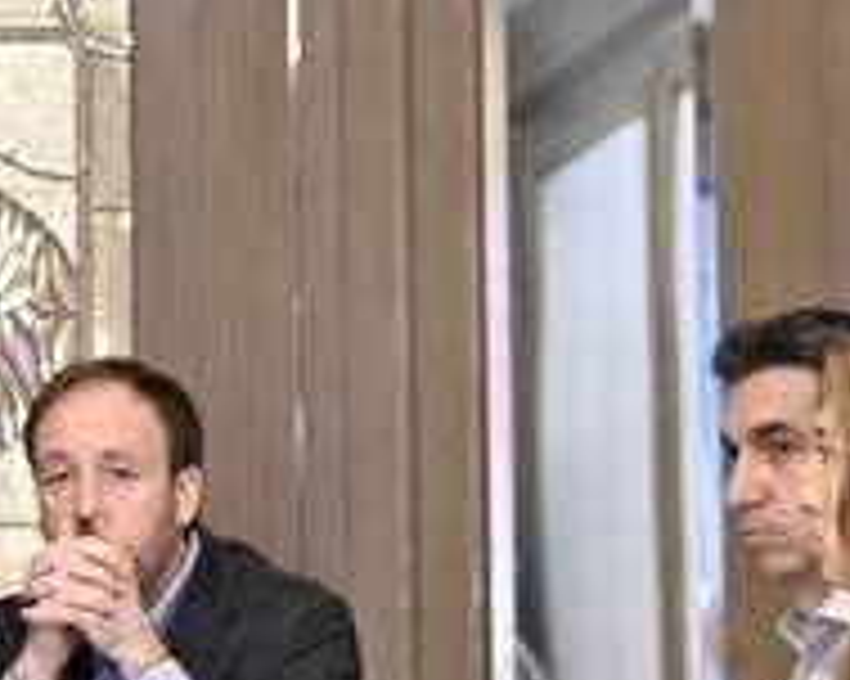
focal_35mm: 243
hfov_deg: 7.8
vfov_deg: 6.4
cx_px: -445
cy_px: 288
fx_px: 6110
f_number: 3.5
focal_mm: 70
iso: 5000
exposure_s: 1/200
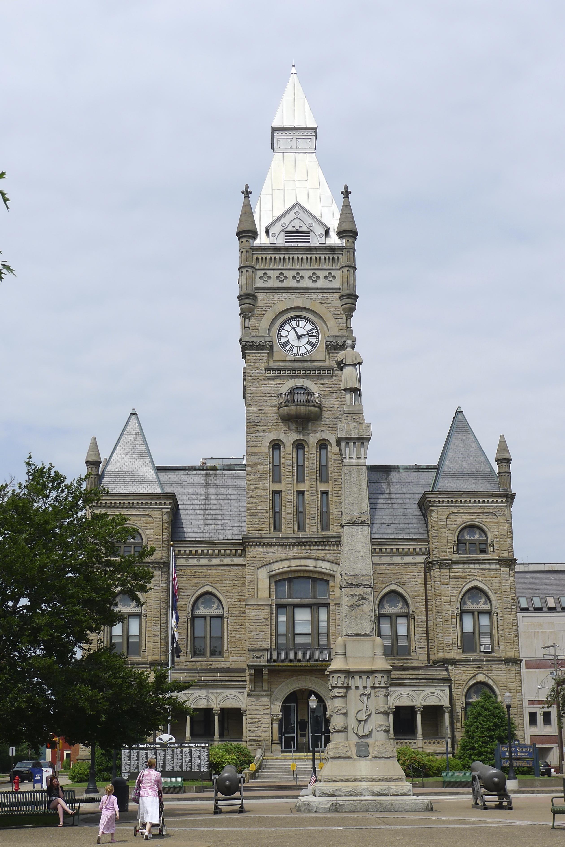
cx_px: 282
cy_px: 424
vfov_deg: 39.6
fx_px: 1176
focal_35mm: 50
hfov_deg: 27.0
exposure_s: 1/1000
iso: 80
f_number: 4
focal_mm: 10.7
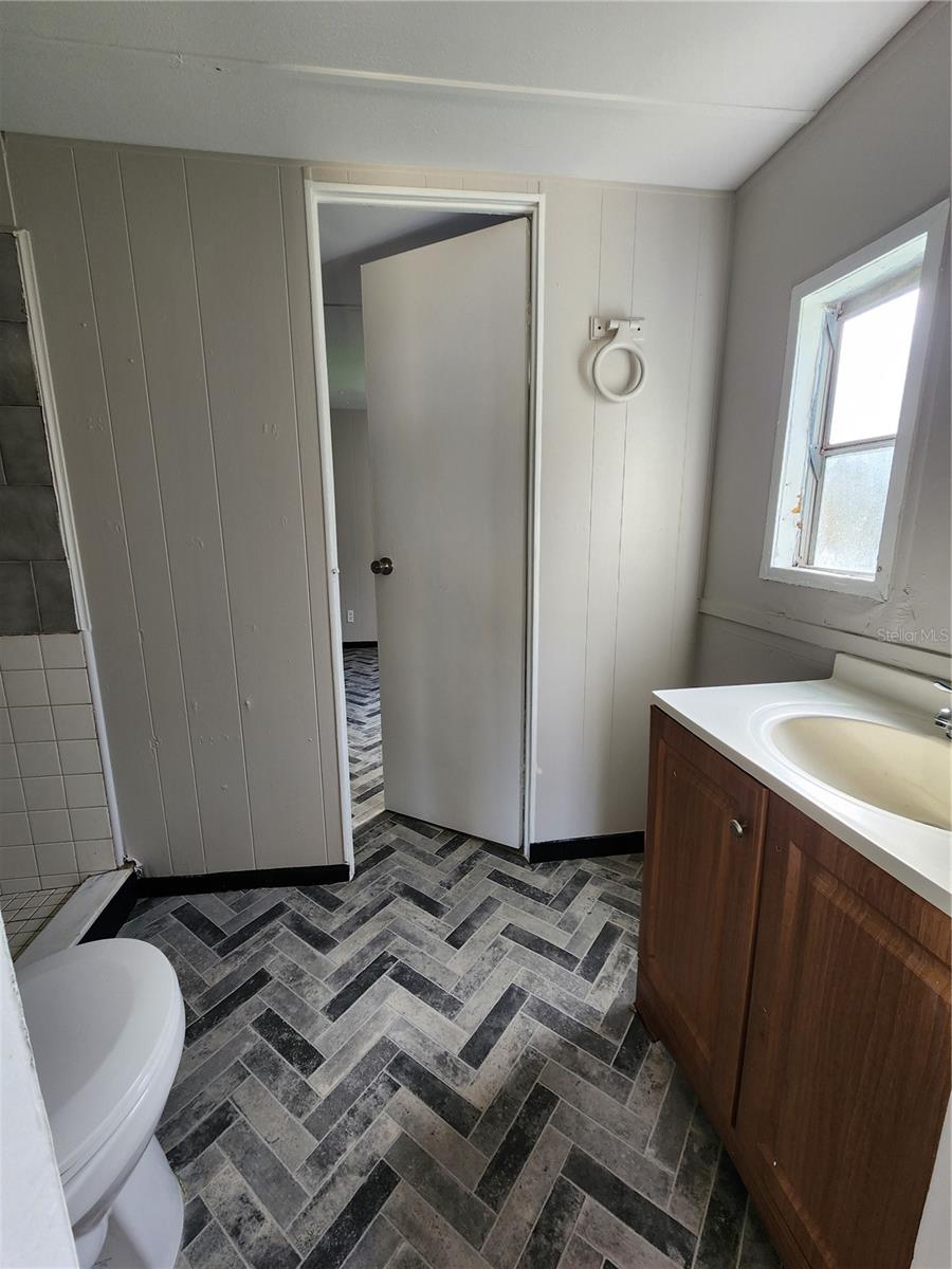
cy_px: 634
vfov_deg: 106.2
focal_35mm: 13
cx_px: 476
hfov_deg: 89.9
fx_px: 477
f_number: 2.2
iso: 80
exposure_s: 1/60
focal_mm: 2.2
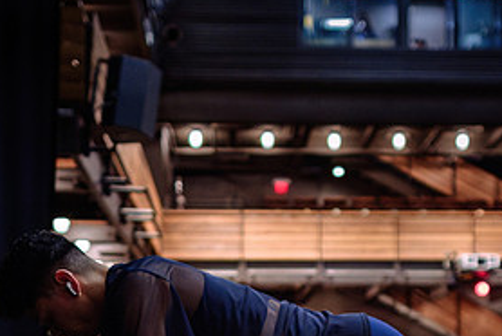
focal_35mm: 67
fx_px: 935
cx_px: 278
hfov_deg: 30.0
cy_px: 357
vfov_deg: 19.6
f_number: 1.4
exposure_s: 1/125
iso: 1250
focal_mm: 24
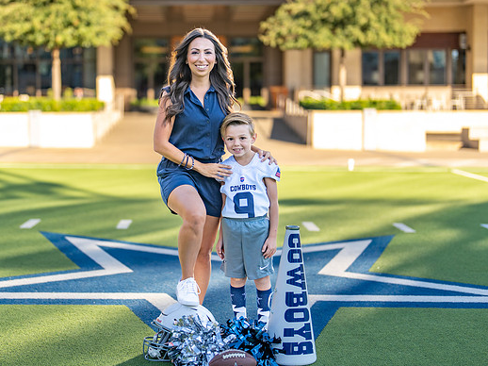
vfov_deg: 21.9
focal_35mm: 67
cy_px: 152
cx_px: 203
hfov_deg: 28.9
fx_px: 944
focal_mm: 50
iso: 100
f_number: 1.2
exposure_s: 1/2500
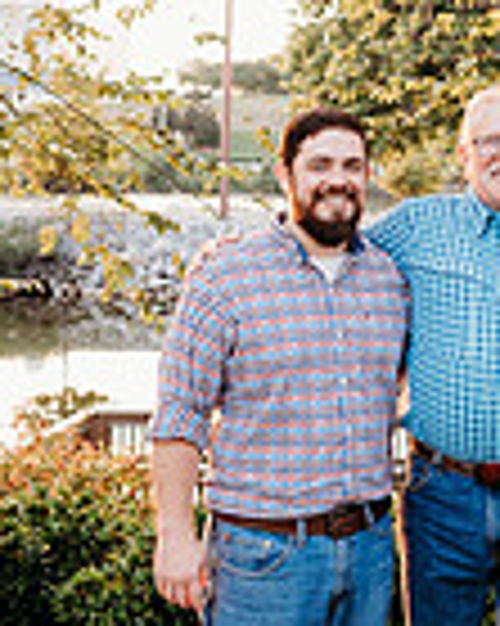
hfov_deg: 19.6
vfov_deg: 25.8
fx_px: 1352
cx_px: 608
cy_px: 167
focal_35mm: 73
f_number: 3.2
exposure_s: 1/200
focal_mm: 24
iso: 320
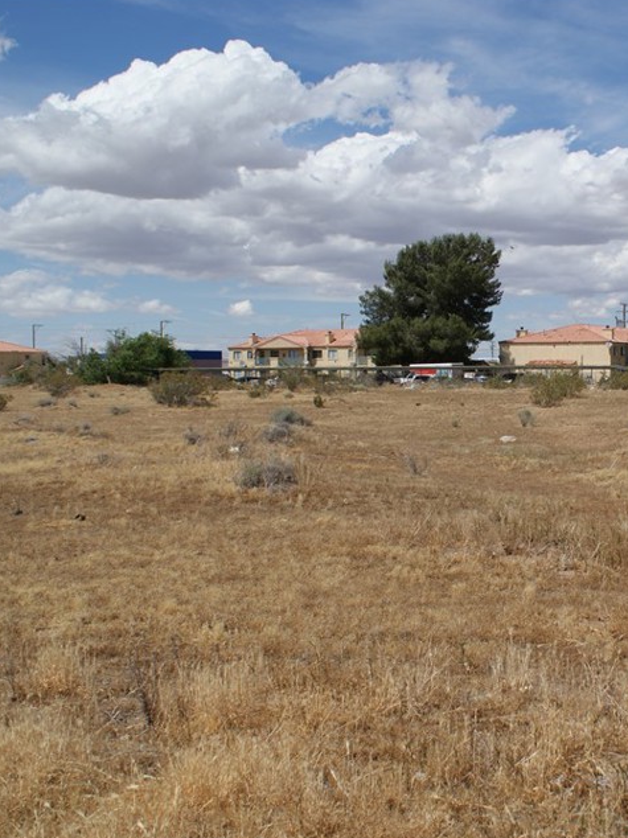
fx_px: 1017
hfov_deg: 32.7
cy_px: 443
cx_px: 558
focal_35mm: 42
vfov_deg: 44.8
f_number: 10
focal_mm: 18
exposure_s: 1/400
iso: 100
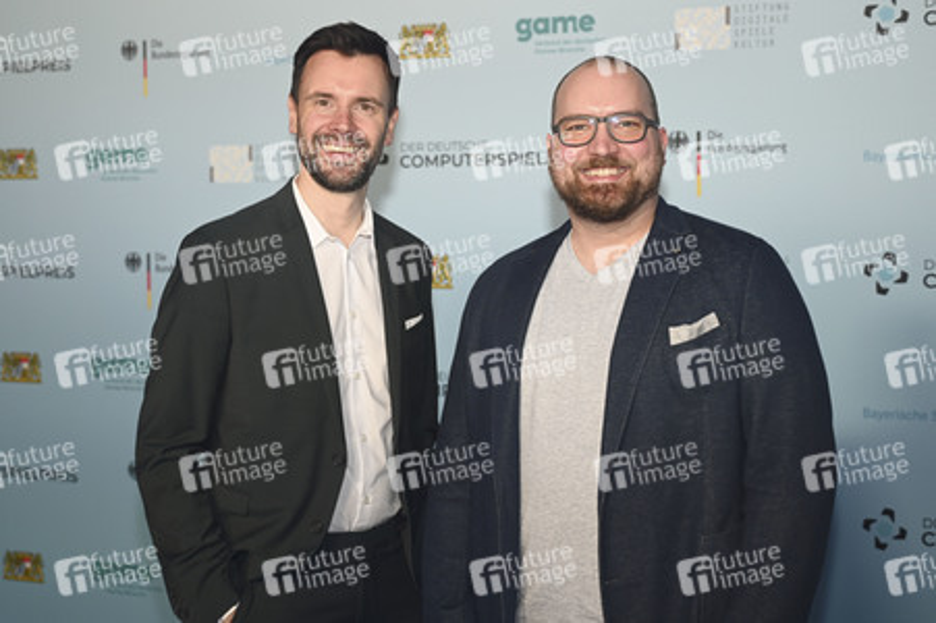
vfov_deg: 27.5
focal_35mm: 49
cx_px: 468
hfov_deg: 40.4
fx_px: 1273
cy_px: 312
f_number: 4
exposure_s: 1/160
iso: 1000
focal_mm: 49
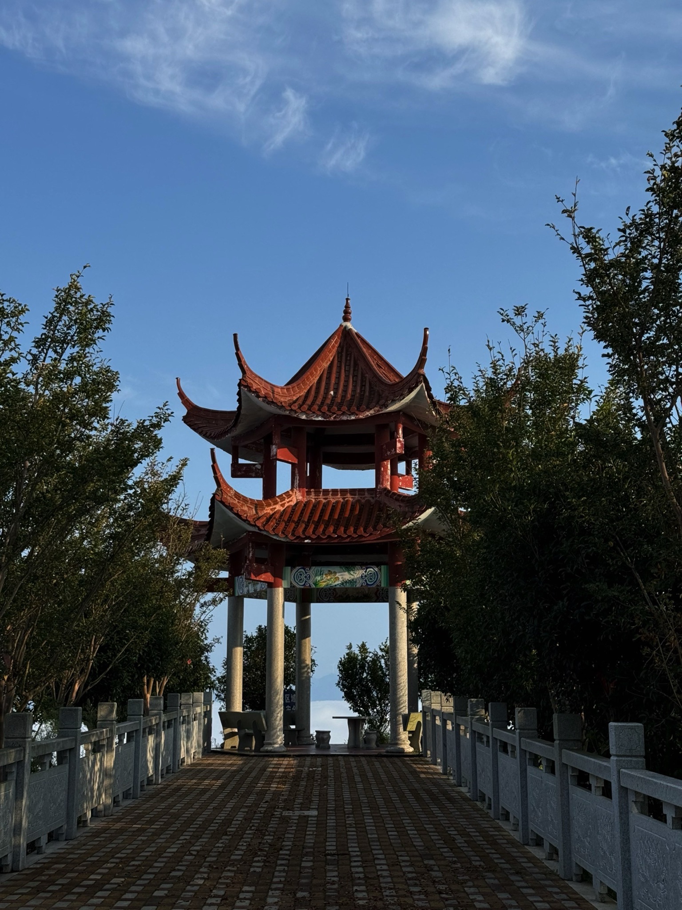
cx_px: 341
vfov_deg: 39.7
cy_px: 455
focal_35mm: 48
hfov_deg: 30.3
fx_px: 1261
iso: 64
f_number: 1.78
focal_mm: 6.76
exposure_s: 1/4310
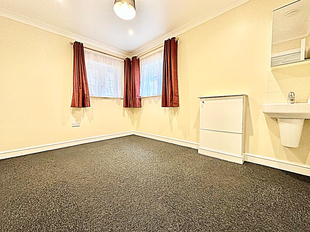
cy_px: 116
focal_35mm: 14
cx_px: 155
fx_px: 125
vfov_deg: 85.7
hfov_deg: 102.1
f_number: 2.2
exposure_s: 1/100
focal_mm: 2.22
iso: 320
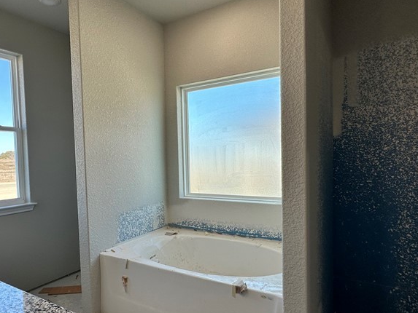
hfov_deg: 68.8
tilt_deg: -2.4
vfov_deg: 54.8
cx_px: 170
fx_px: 302
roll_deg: +2.0
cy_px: 171
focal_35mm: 25
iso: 40
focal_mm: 2.22
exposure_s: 1/165
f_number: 2.2
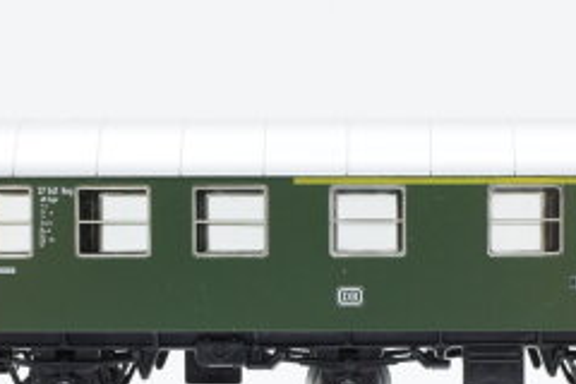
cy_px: 400
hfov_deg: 15.6
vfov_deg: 10.3
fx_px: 2100
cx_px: 338
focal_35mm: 131
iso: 320
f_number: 8
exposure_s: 1/125
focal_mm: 35
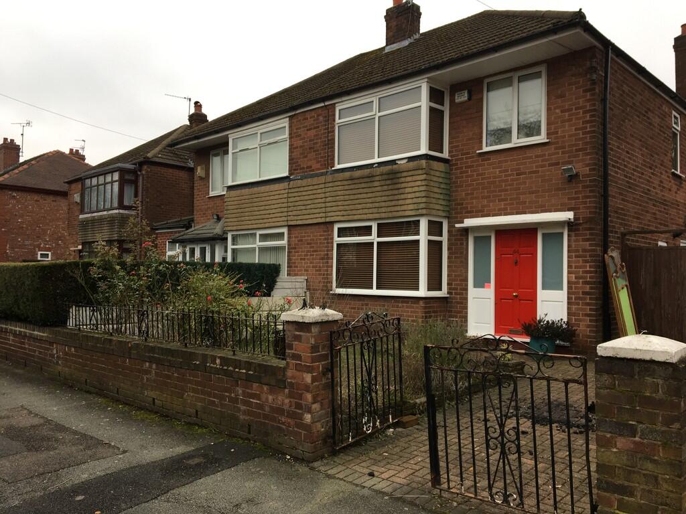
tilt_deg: +4.7
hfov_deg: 61.7
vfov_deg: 48.2
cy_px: 257
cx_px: 343
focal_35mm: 29
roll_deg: -0.1
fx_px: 575
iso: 32
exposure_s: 1/100
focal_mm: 4.15
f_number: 2.2
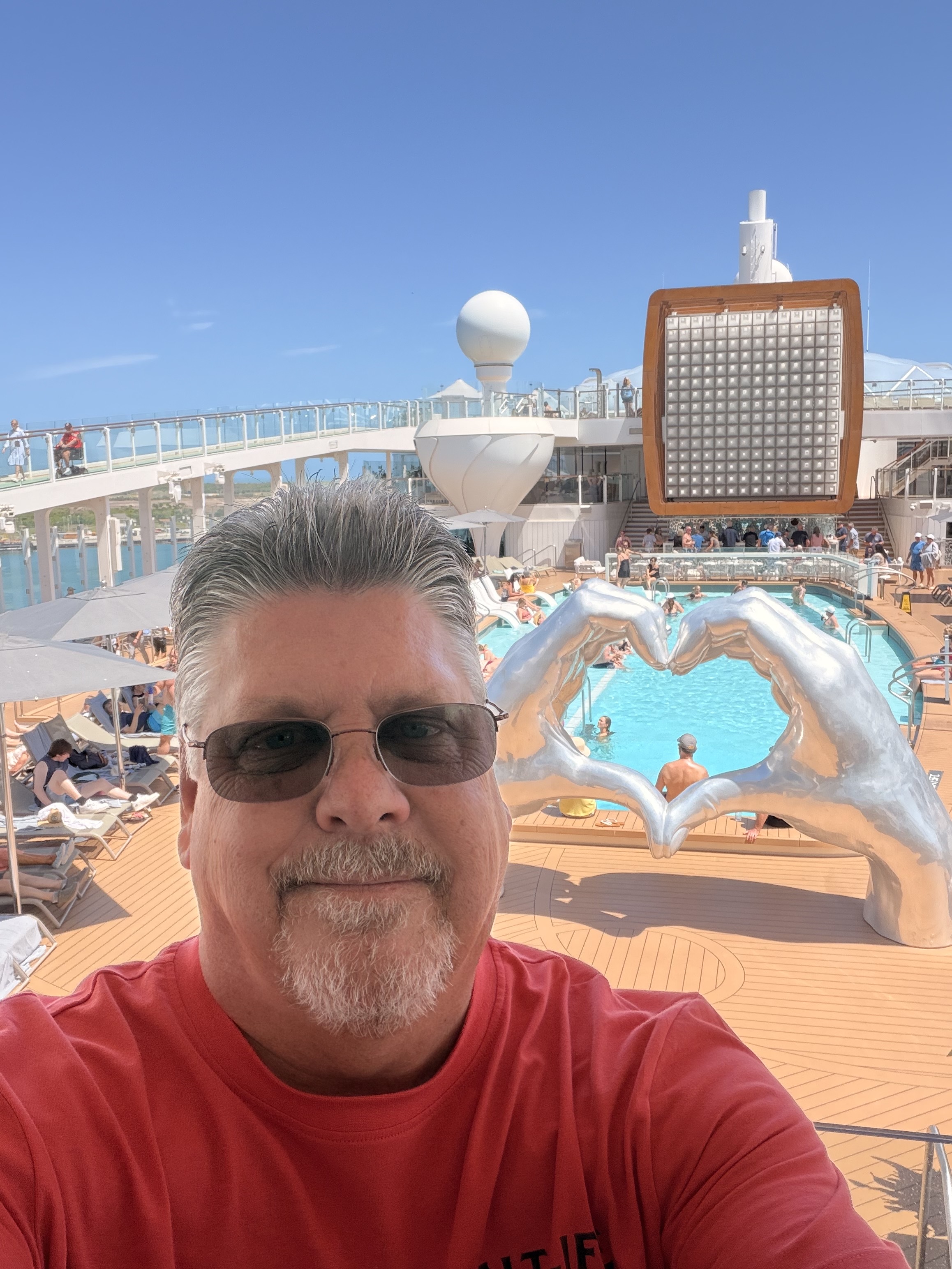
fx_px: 1100
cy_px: 634
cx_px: 476
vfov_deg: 60.0
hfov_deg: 46.8
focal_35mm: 30
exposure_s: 1/782
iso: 40
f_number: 1.9
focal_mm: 2.71
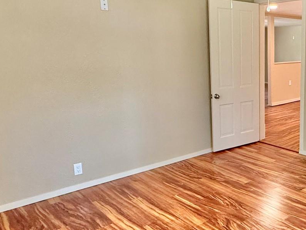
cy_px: 105
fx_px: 318
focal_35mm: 36
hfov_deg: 46.7
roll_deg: +0.1
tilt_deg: -8.3
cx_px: 271
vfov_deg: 39.6
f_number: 2.2
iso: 320
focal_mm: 2.22
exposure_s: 1/60
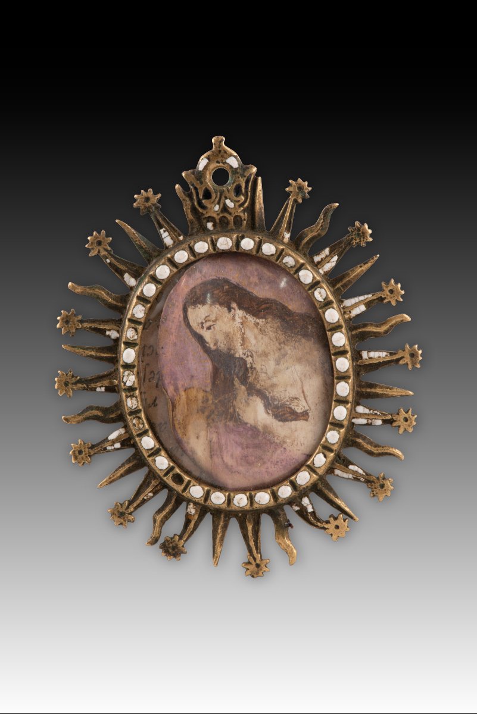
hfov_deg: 13.1
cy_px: 357
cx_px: 238
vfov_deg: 19.4
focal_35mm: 105
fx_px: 2085
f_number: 22
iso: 100
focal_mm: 105
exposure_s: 1/1.25
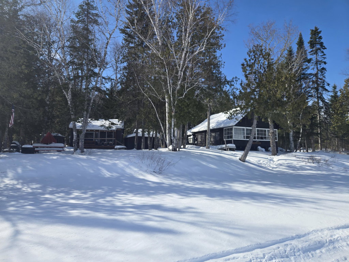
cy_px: 131
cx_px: 174
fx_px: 232
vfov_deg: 58.9
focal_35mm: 23
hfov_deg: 73.9
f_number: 1.8
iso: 25
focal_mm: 5.4
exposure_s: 1/2497
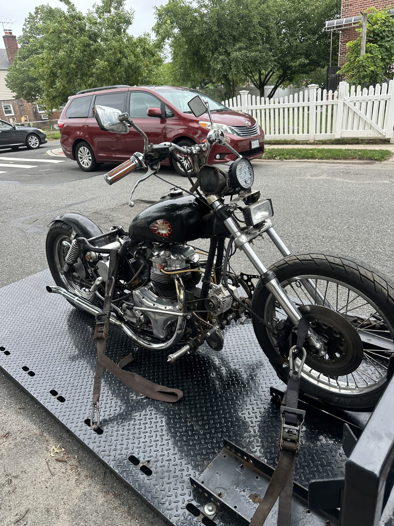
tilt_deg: -23.8
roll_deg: +5.4
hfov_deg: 56.8
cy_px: 263
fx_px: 364
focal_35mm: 24
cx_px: 197
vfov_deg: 71.6
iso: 80
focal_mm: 6.86
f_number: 1.78
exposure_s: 1/327
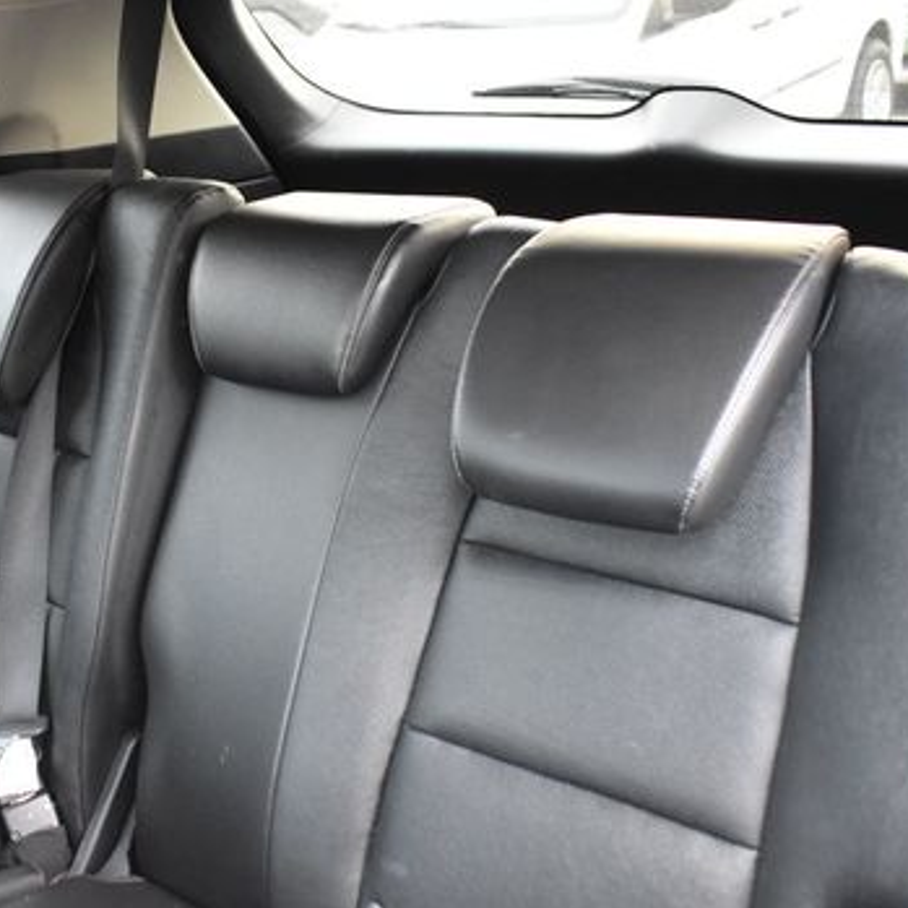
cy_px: 427
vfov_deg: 40.0
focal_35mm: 42
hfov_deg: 39.8
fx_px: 1246
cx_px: 362
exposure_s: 1/15
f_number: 3.5
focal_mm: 18
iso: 3200
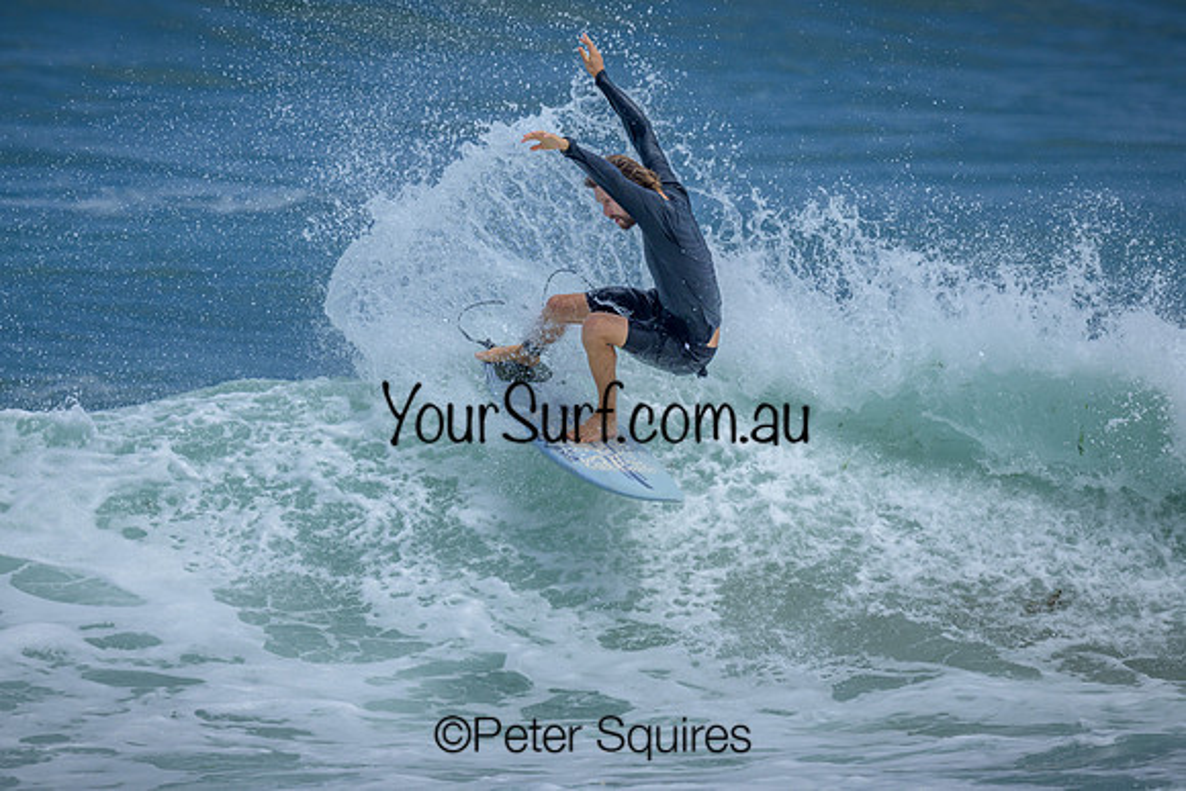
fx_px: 36093
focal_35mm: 1095
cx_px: 639
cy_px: 372
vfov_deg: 1.3
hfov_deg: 1.9
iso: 250
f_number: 6.3
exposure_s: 1/2500
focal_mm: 800
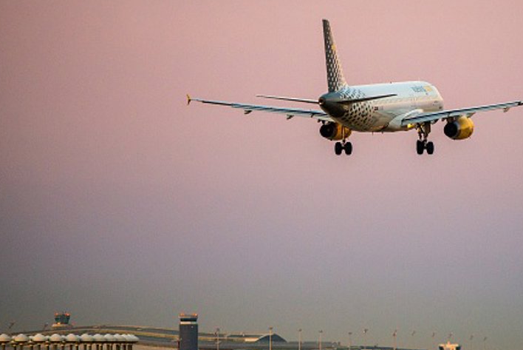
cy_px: 189
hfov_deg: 8.3
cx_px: 298
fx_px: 3619
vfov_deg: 5.5
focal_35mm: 249
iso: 1600
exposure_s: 1/1250
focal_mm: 180
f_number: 2.8
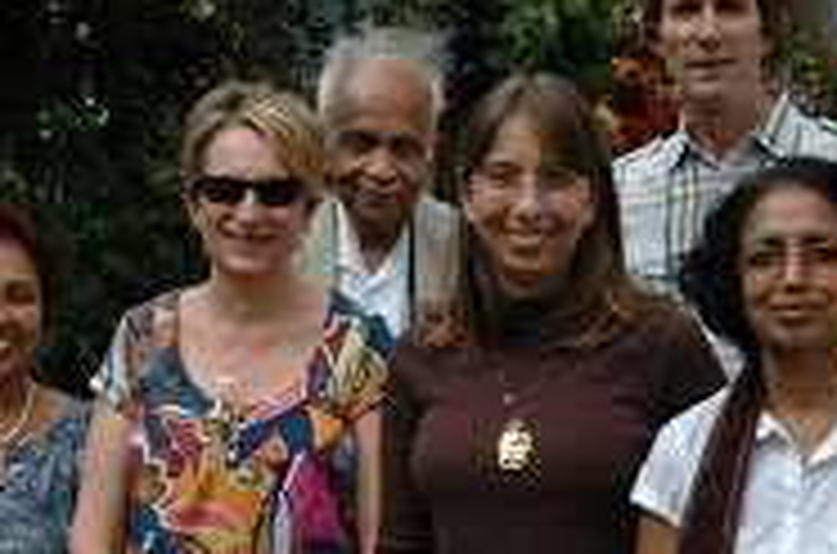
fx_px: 2481
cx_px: 266
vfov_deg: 12.7
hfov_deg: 19.1
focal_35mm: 107
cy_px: 354
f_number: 7.1
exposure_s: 1/200
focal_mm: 34
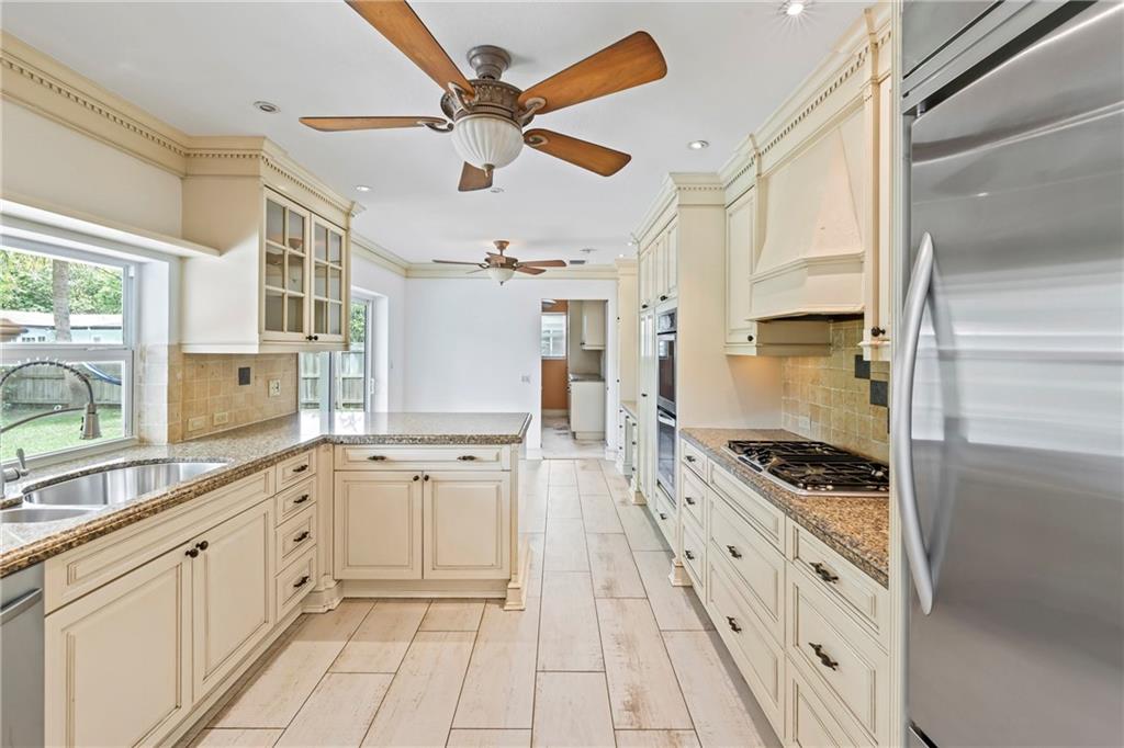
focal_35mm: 14
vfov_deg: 81.2
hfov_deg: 104.3
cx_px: 562
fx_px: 437
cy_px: 374
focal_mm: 14
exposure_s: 1/2.5
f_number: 10
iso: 640
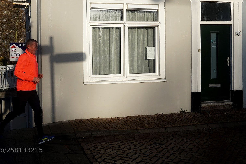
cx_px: 99
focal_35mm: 46
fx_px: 312
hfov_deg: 42.8
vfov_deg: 29.3
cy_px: 58
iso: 100
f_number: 5.6
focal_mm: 23
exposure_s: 1/640
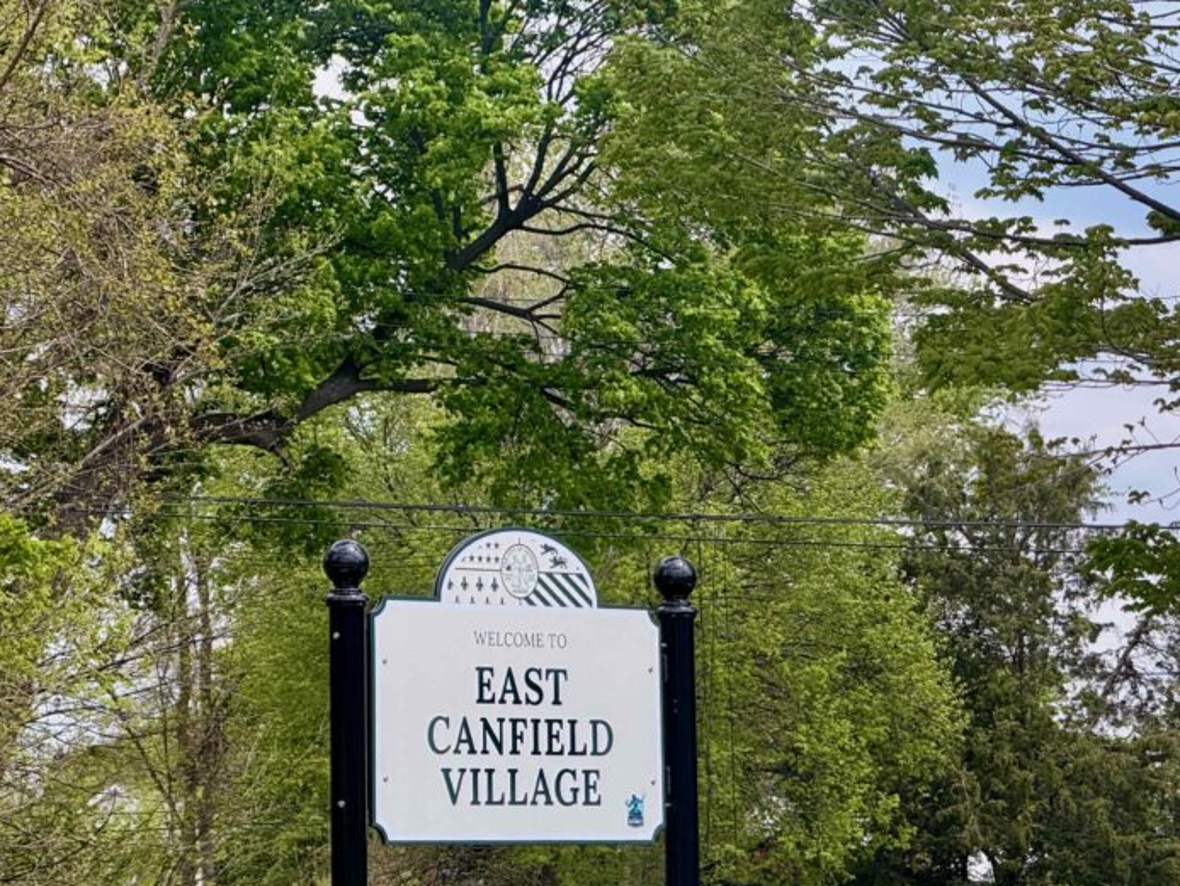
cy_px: 650
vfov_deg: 8.4
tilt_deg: +3.4
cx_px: 830
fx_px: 6036
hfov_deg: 11.1
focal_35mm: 177
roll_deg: +0.7
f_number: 2.8
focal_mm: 15.66
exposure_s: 1/1513
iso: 64
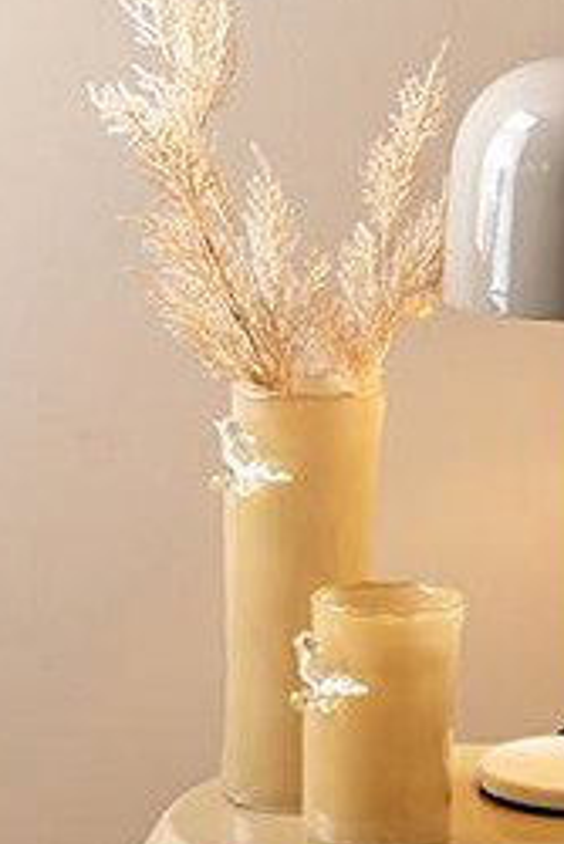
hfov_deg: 7.6
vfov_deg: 11.4
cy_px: 177
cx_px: 578
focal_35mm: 180
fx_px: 4224
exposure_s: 1/3
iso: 125
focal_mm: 75
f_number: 13
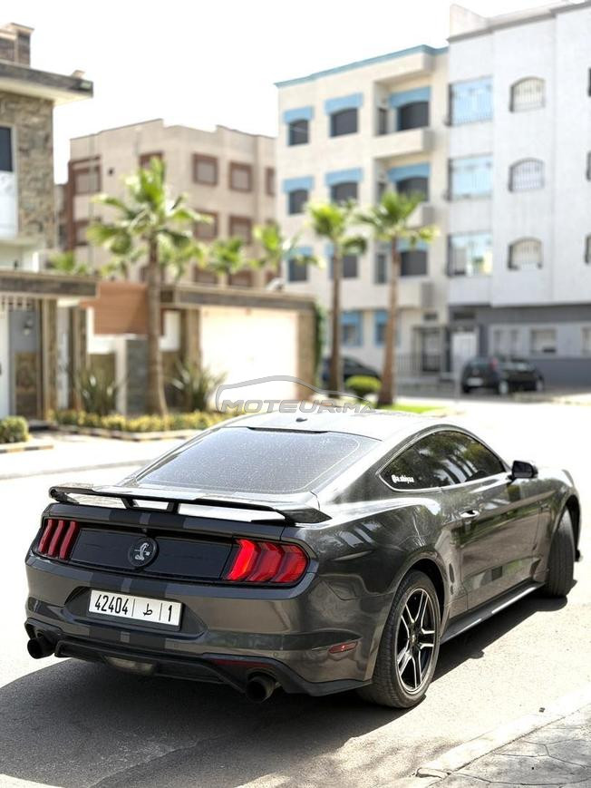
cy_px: 394
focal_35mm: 48
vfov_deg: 39.7
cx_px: 296
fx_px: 1092
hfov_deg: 30.3
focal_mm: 6.76
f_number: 1.78
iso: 100
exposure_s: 1/3378
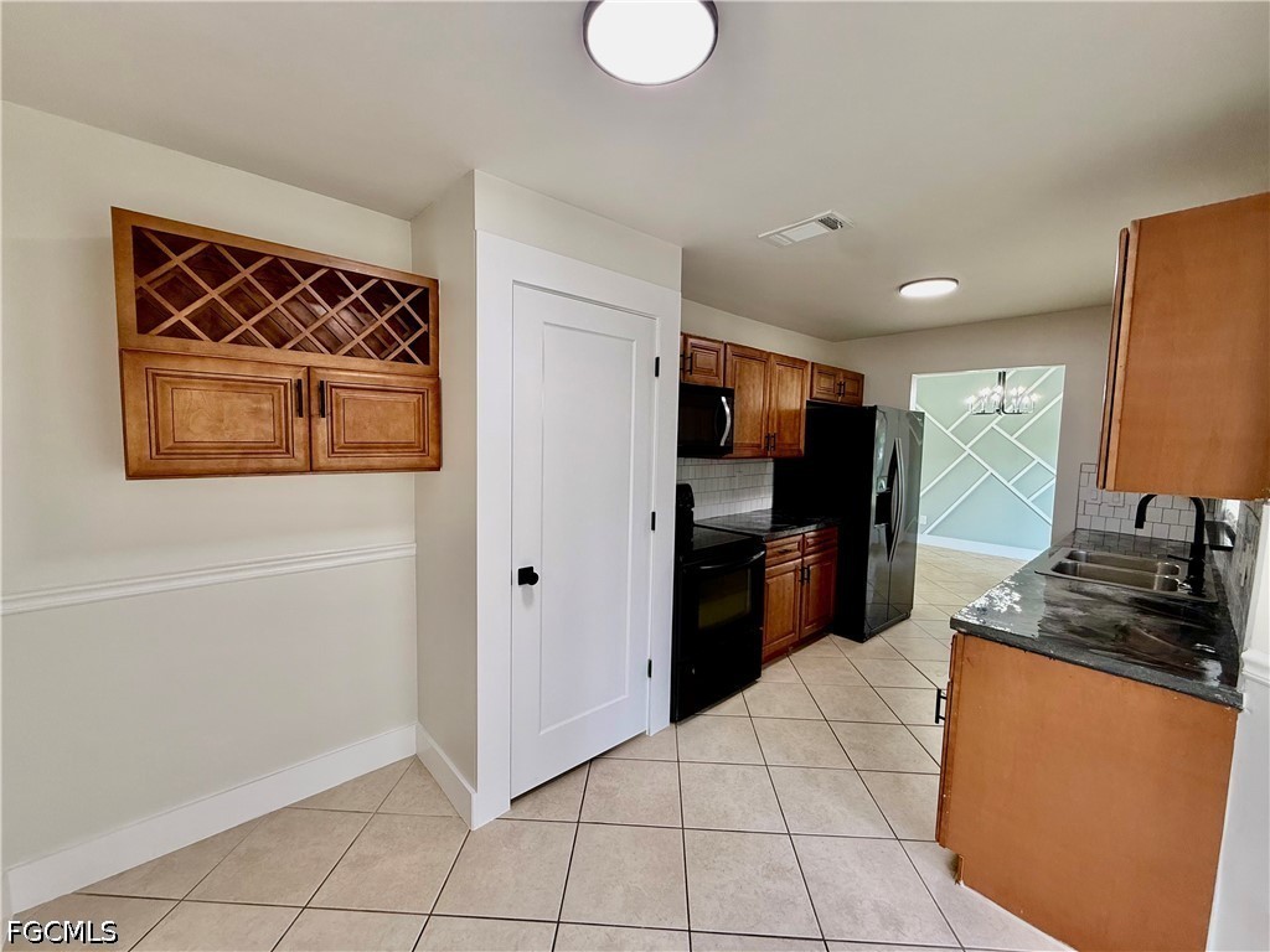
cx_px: 635
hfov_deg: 102.1
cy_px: 476
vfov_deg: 85.7
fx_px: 514
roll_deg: -1.7
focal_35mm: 14
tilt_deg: -4.1
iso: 125
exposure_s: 1/120
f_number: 2.2
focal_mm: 2.22
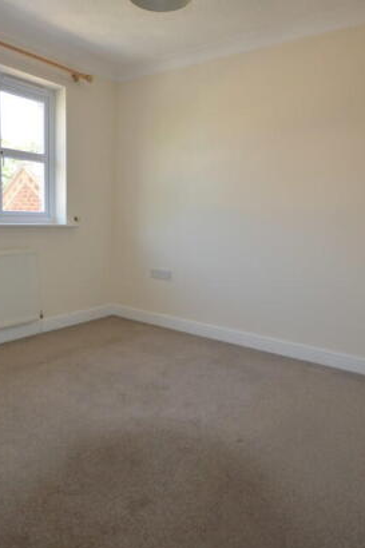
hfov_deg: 52.7
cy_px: 281
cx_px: 143
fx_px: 365
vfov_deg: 73.8
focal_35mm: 24
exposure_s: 1/125
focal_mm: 10
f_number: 4
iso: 320
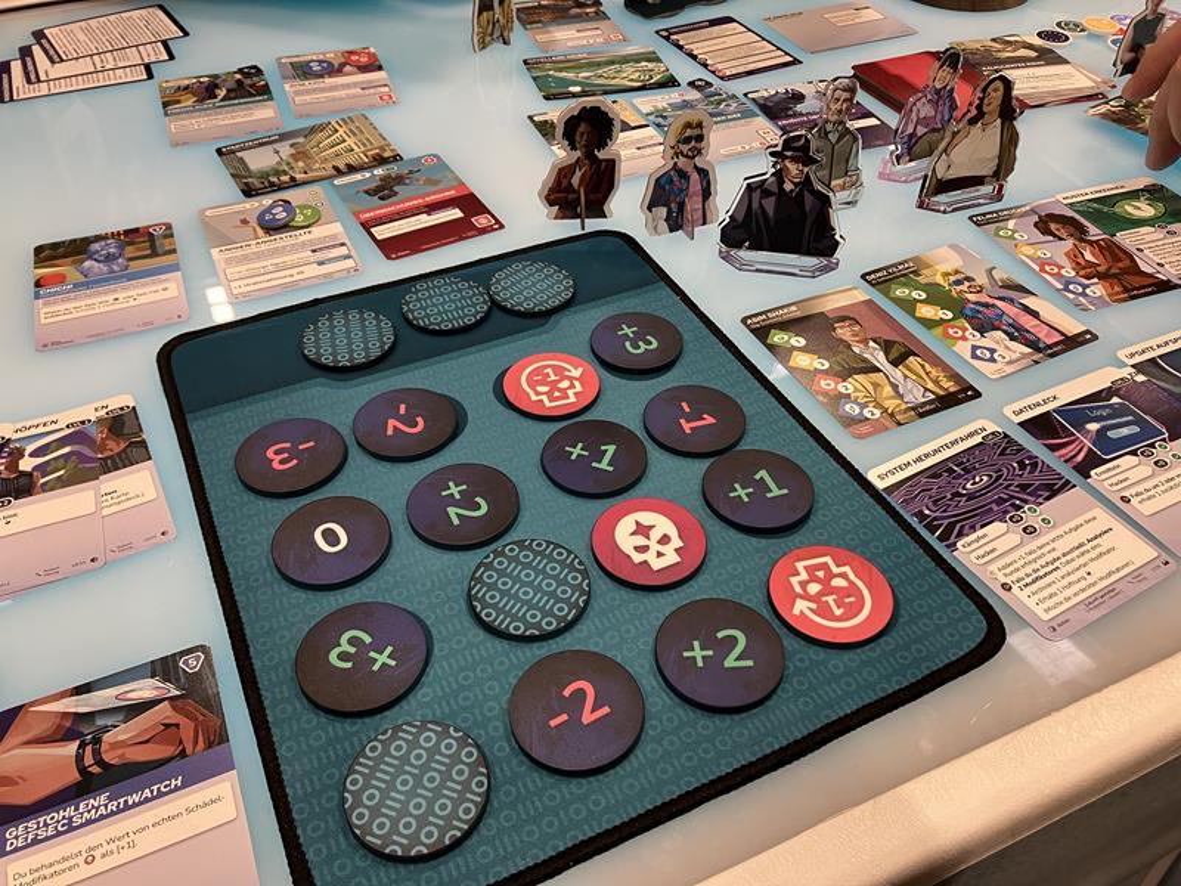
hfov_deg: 63.4
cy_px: 443
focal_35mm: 28
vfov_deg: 49.7
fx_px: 955
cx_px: 590
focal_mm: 3.99
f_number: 1.8
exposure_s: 1/71
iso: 80
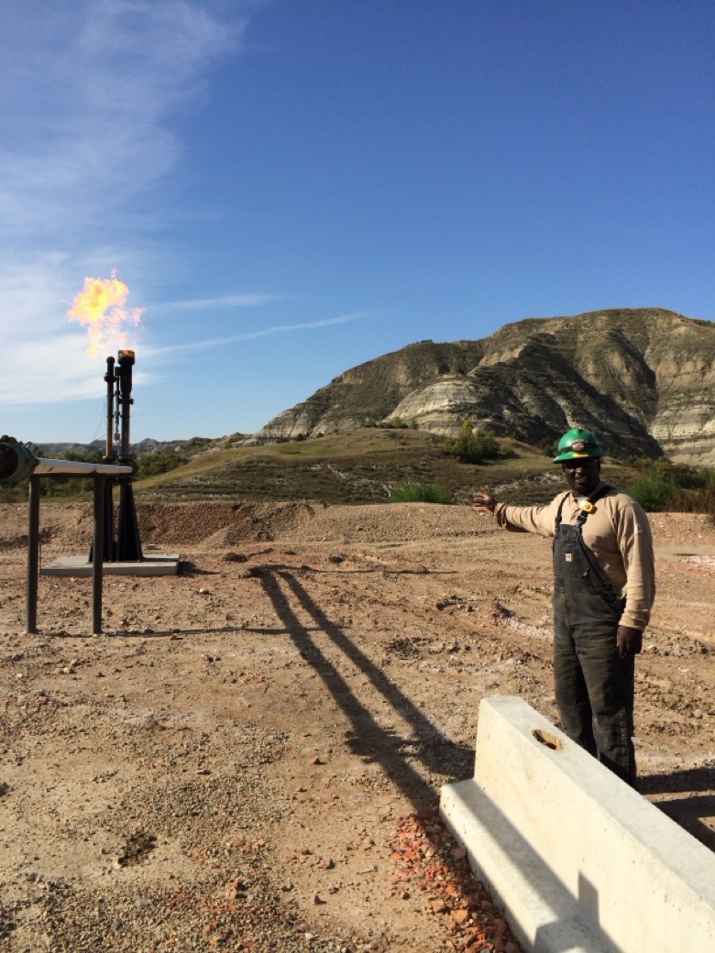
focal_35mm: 30
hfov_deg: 46.8
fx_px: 826
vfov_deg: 60.0
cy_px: 476
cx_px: 358
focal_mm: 4.12
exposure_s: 1/2415
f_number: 2.2
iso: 32
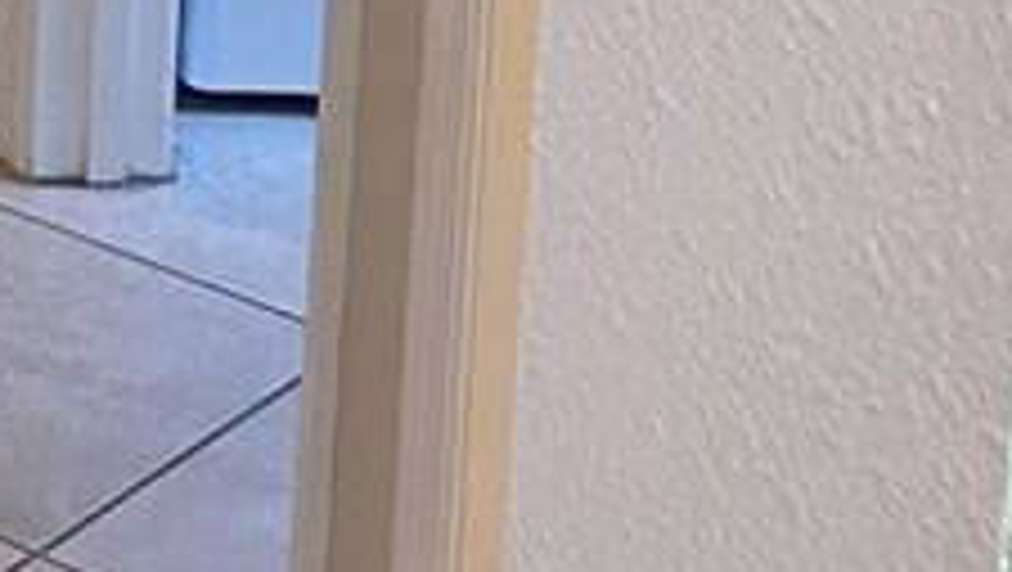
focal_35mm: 151
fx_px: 4055
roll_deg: +0.9
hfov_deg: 12.7
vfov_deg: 7.5
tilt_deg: -10.0
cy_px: -815
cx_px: -913
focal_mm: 4.25
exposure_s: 1/60
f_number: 1.8
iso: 100
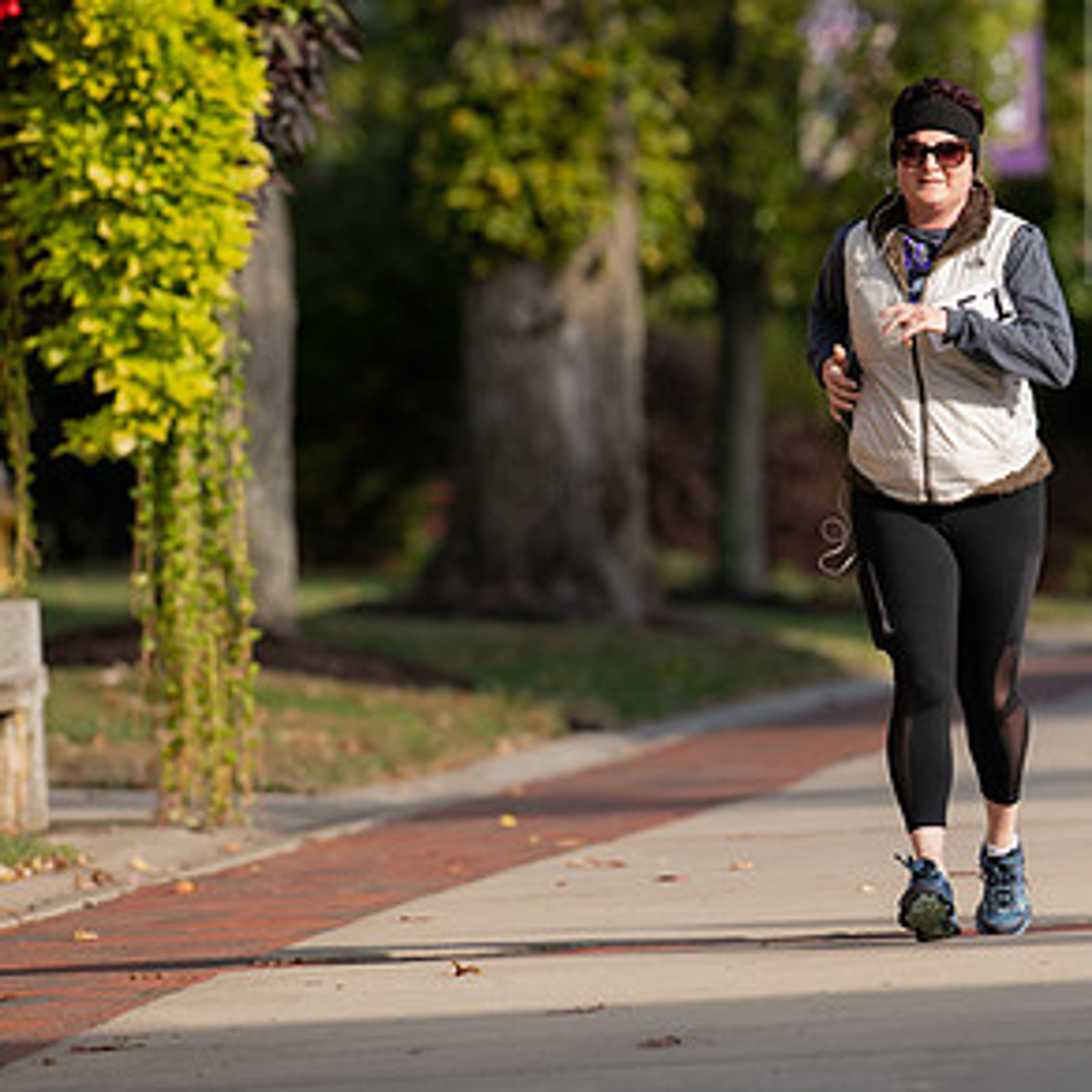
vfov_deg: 3.5
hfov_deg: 3.5
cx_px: 972
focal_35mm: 507
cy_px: 424
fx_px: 18095
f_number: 4.5
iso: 250
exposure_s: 1/640
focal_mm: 300
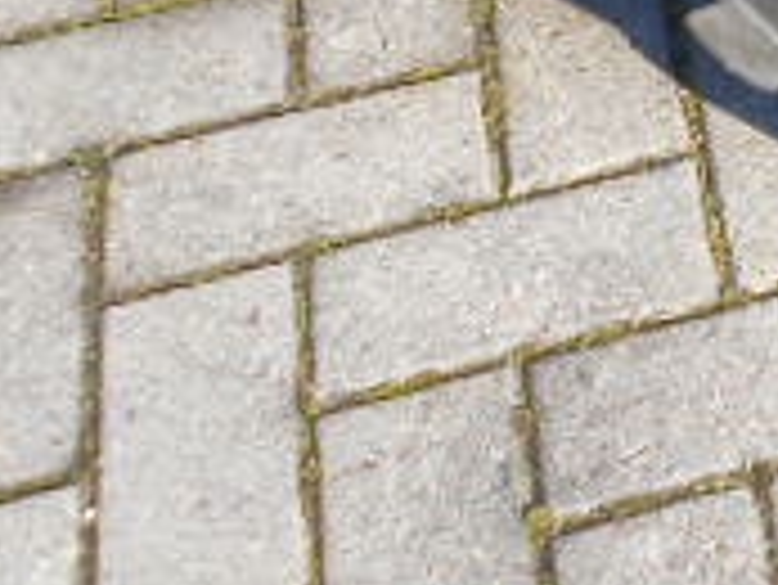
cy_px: -418
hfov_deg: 14.2
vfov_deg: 11.1
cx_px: 1291
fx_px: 2834
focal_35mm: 126
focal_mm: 5.8
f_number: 3.6
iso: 80
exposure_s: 1/200
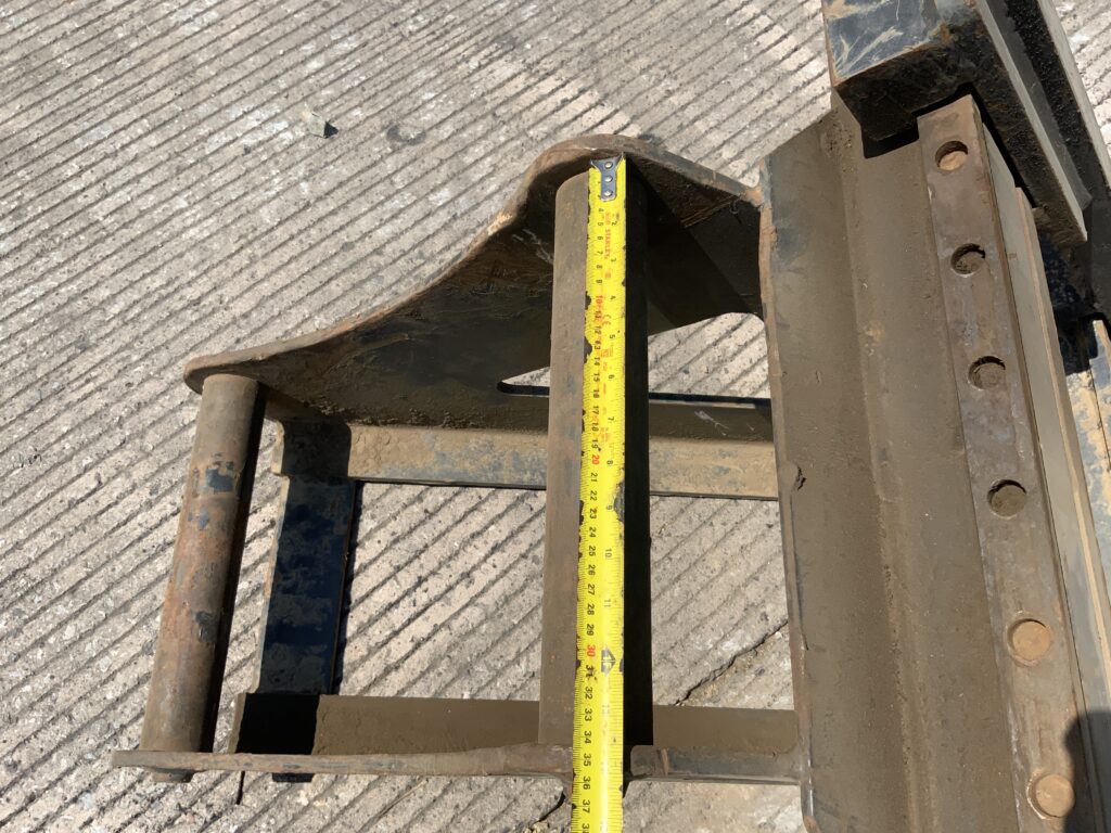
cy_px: 416
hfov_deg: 61.7
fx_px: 931
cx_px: 556
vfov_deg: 48.2
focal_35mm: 29
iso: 20
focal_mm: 3
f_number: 1.8
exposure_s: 1/2320
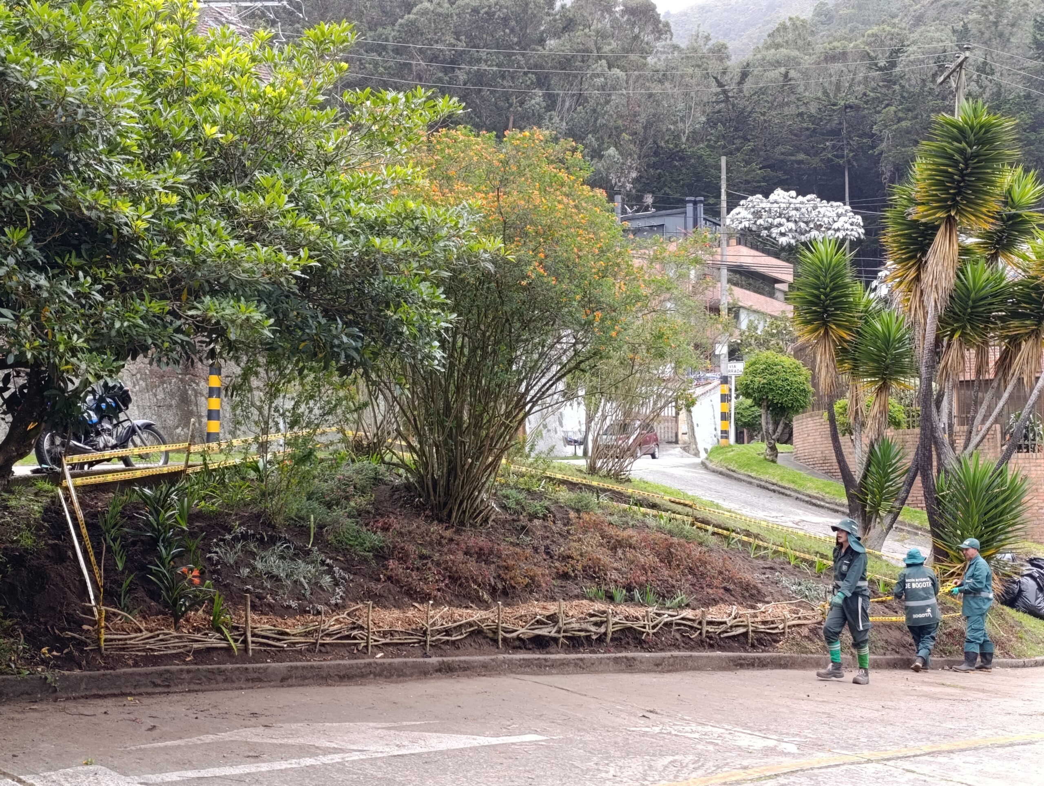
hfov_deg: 41.2
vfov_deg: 31.6
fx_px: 1389
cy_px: 393
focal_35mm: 46
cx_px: 522
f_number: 1.6
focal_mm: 6.14
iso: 100
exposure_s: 1/120
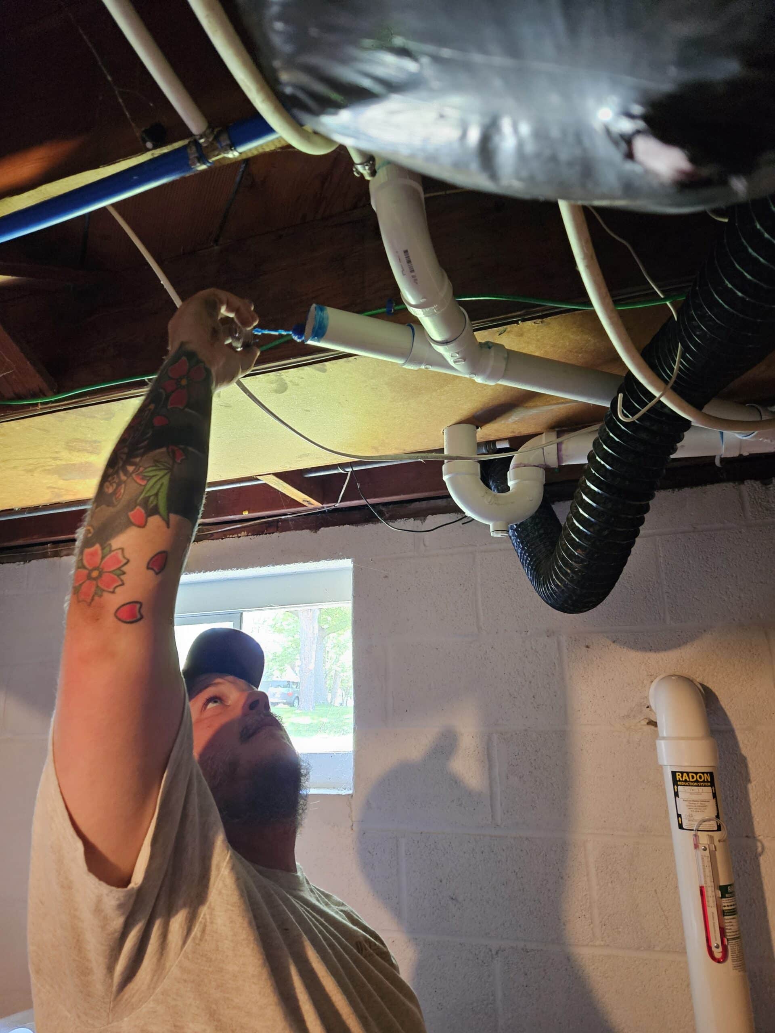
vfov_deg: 73.9
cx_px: 388
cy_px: 516
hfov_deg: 58.9
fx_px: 687
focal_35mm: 23
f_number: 1.8
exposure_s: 1/60
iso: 800
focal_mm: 5.4
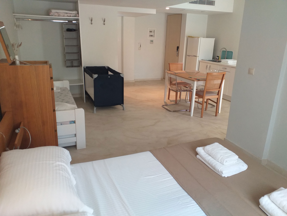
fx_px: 216
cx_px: 144
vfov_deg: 53.1
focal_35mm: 26
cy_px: 108
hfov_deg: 67.3
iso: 100
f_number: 1.9
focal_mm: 3.6
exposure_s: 1/50
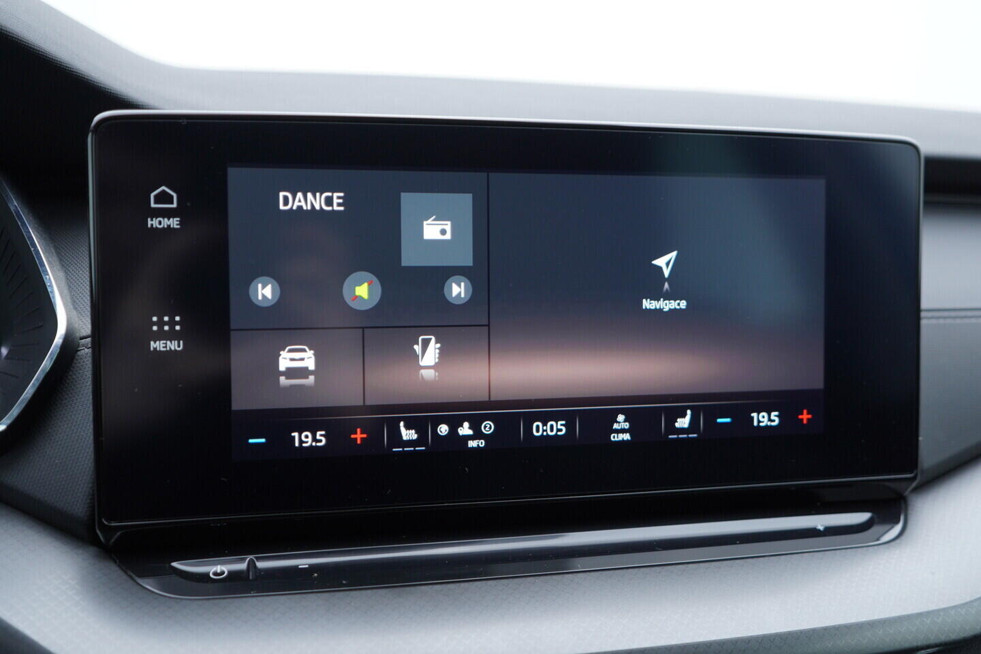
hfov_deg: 53.1
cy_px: 327
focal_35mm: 36
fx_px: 981
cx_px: 490
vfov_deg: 36.9
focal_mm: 24
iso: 160
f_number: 2.8
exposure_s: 1/40
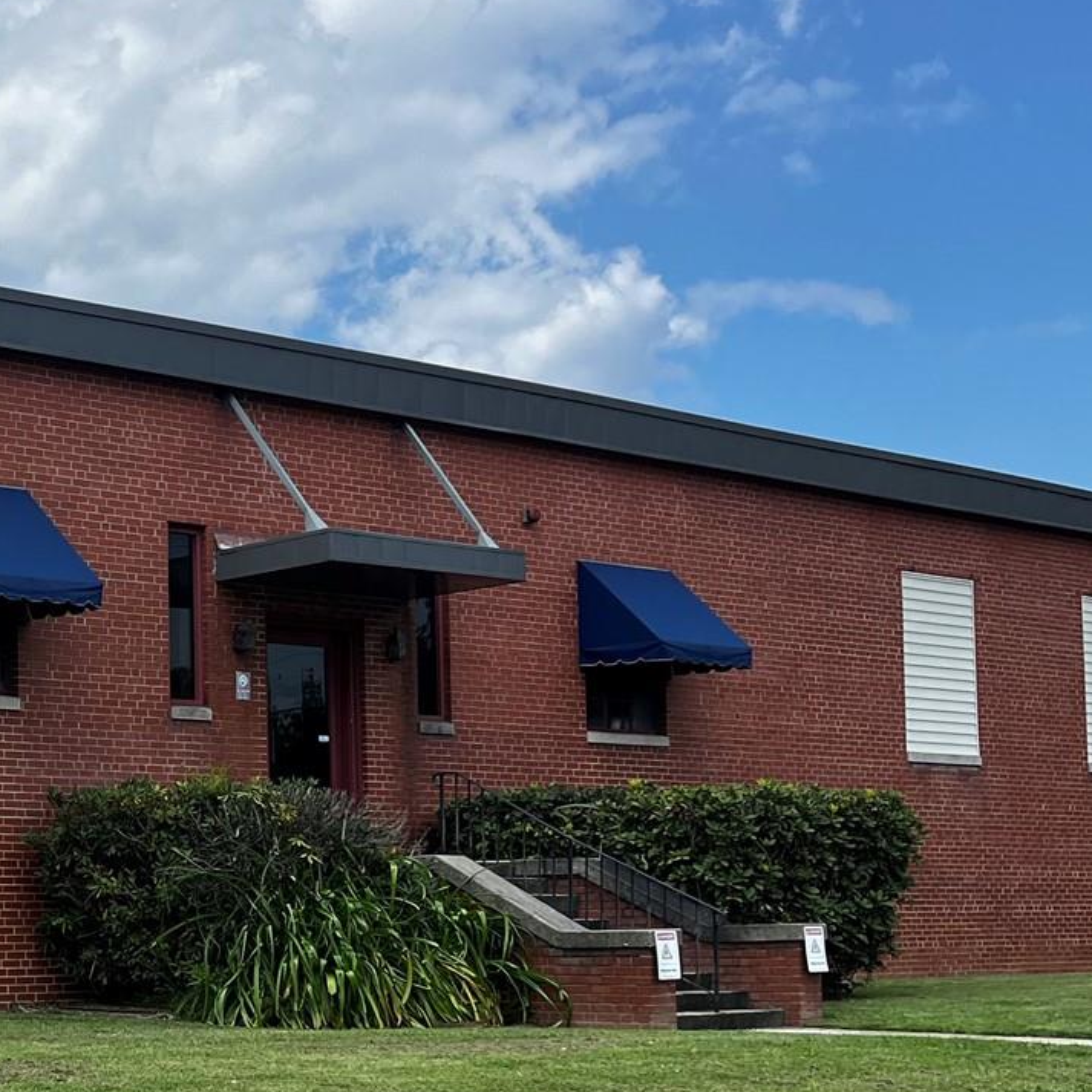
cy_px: 790
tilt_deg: +2.6
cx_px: -236
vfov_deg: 25.8
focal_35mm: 66
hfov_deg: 23.7
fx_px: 2356
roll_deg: +0.8
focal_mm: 5.1
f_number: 1.6
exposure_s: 1/2513
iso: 50
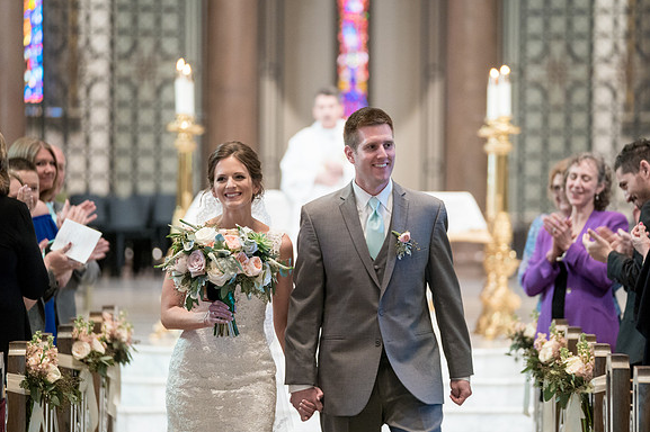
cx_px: 371
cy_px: 246
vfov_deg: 7.7
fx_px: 3212
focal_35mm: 178
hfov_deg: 11.6
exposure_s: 1/100
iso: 2000
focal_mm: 155
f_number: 2.8
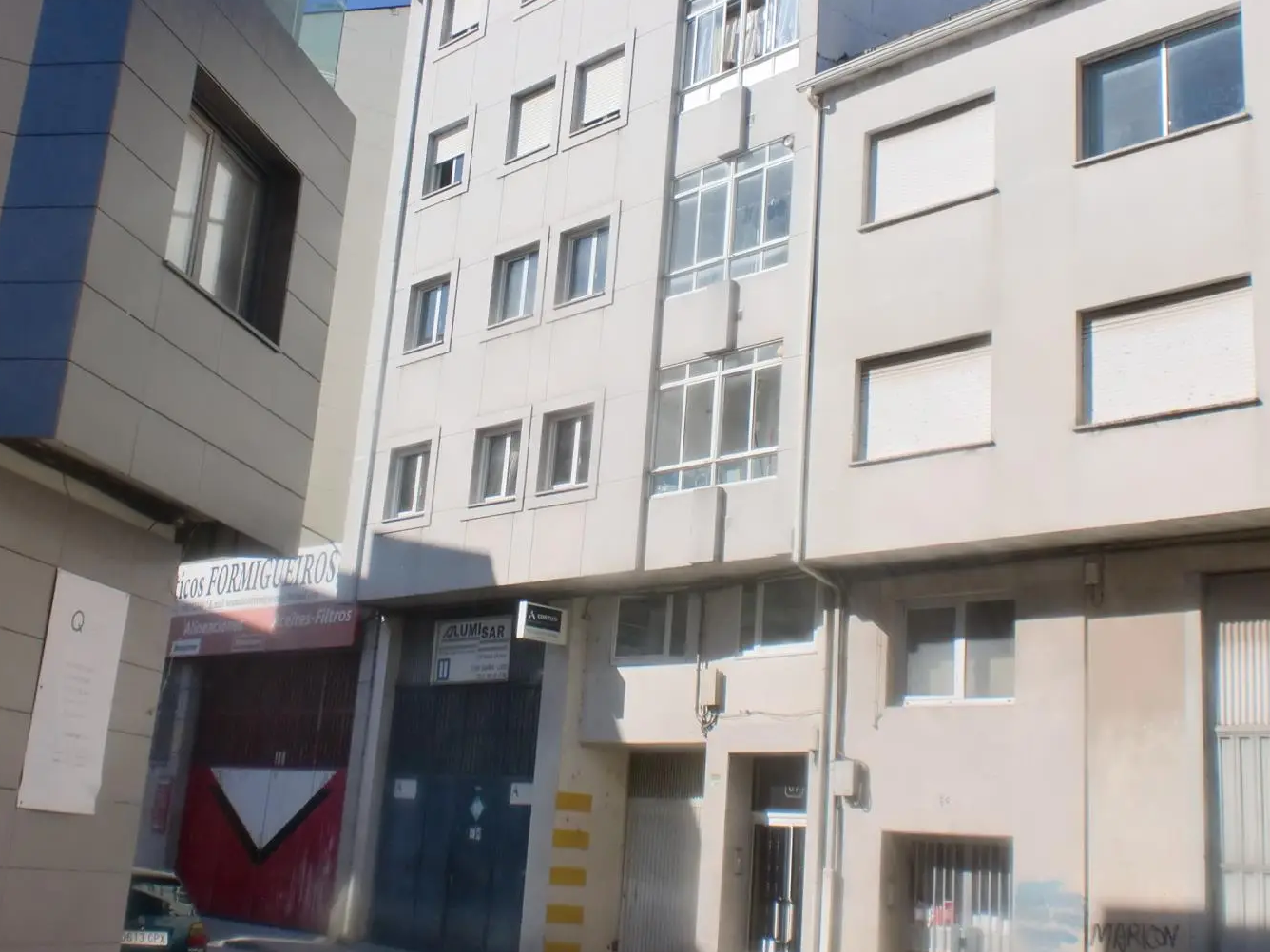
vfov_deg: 32.8
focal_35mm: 44
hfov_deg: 42.9
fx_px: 1614
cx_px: 571
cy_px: 376
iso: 64
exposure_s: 1/500
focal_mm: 6.3
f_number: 5.6
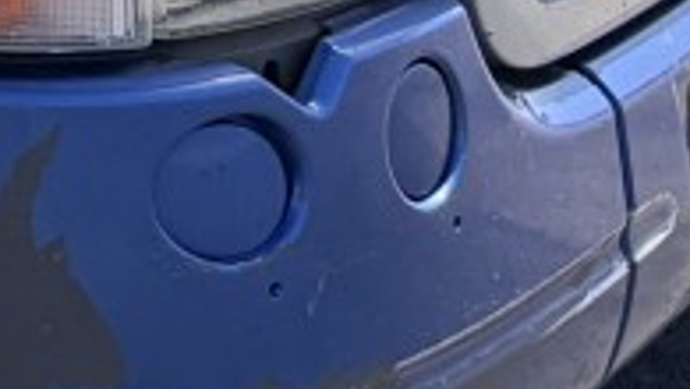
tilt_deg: -0.8
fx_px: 3534
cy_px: -1015
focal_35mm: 193
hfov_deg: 9.5
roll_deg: +2.3
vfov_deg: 5.6
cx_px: -1154
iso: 100
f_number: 1.78
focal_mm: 6.76
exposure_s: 1/2611
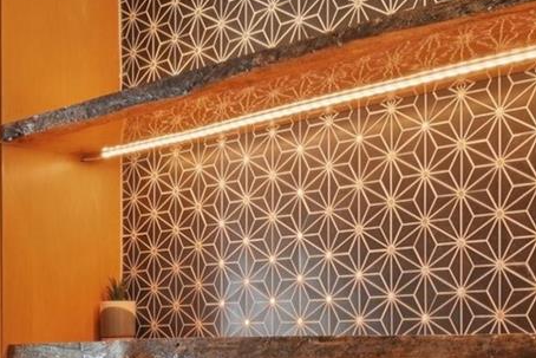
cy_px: 366
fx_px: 1102
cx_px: 109
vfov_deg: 17.9
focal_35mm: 74
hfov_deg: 26.8
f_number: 8
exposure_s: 1/50
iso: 400
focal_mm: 14
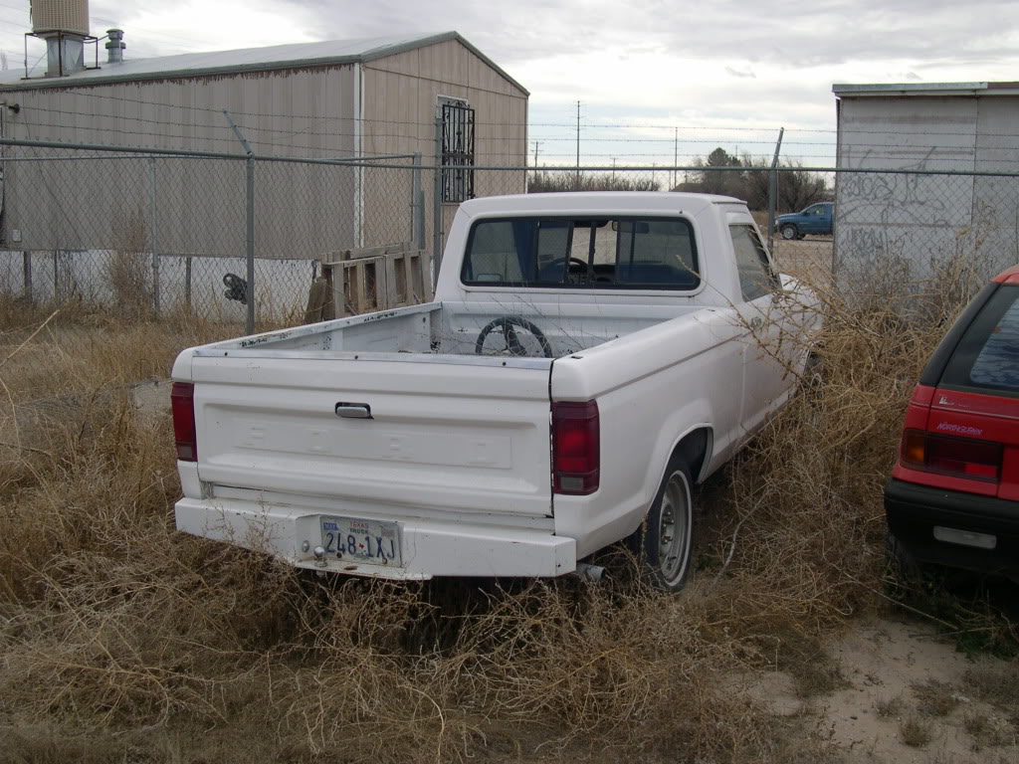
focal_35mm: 38
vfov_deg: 37.7
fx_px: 1119
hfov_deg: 49.0
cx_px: 510
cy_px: 382
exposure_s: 1/134
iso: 100
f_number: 7.6
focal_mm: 8
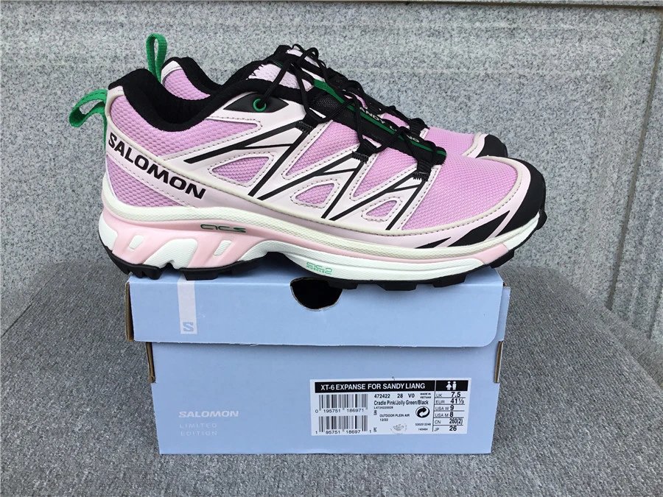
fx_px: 594
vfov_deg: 45.4
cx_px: 332
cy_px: 248
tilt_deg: -21.4
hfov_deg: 58.4
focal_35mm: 31
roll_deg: -0.8
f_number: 2.4
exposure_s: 1/431
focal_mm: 3.3
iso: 25
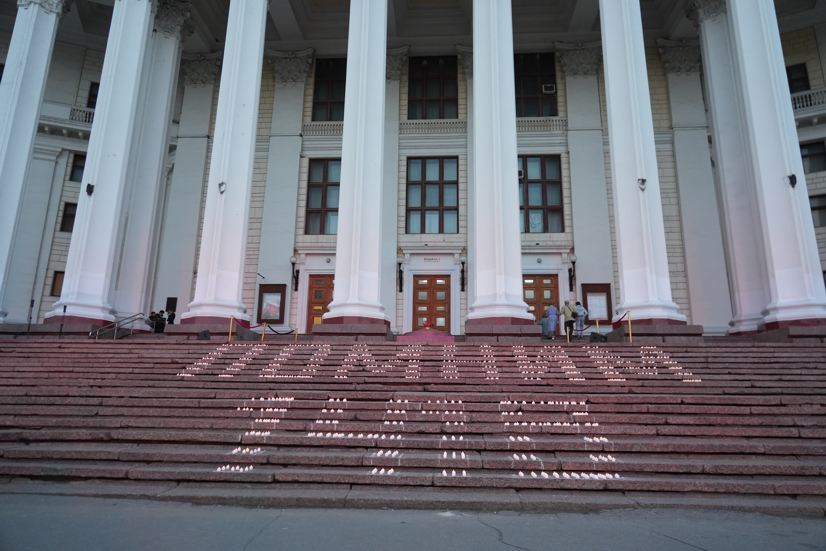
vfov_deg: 53.1
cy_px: 276
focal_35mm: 24
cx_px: 413
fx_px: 551
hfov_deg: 73.7
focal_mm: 24
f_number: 4
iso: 2500
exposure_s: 1/320
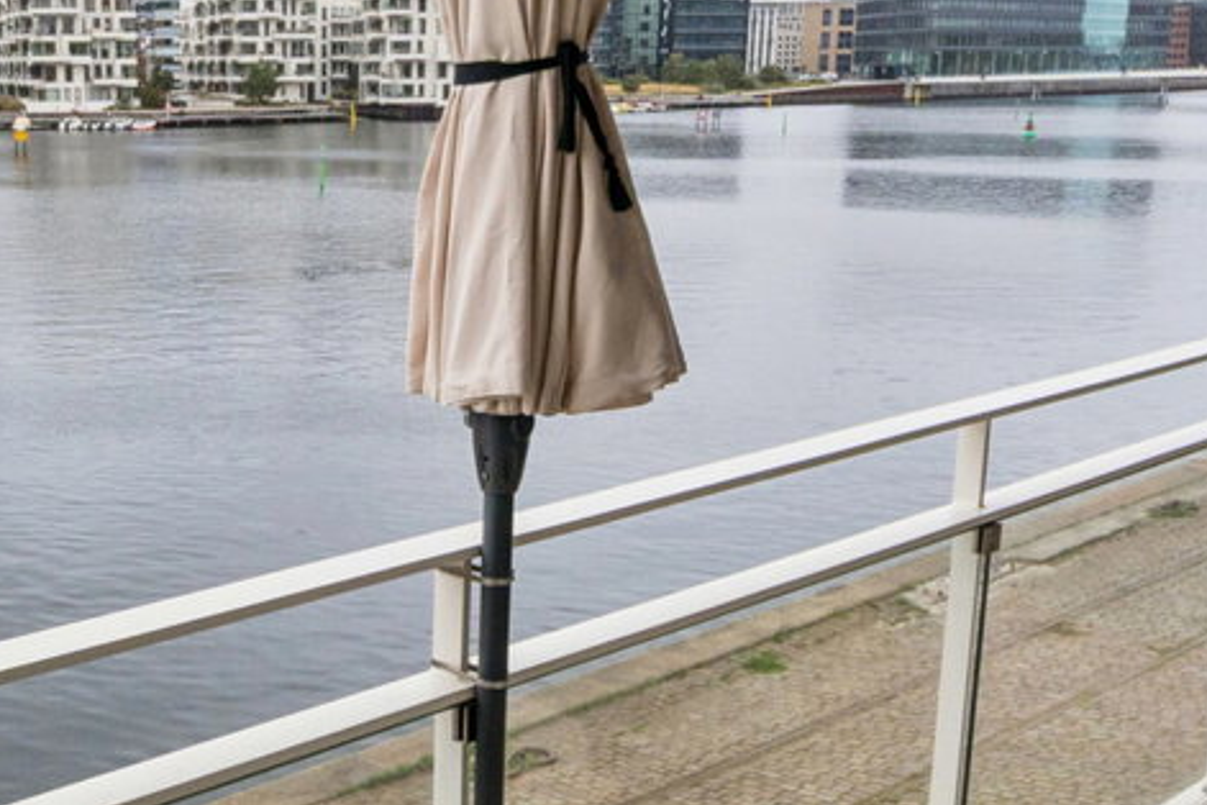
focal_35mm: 51
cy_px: 560
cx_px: 238
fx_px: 1710
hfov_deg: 37.5
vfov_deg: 26.3
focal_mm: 10
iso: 250
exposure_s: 1/200
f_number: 8
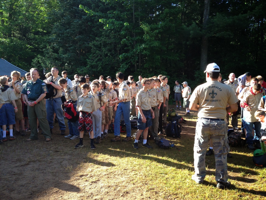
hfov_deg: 55.4
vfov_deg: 42.9
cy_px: 100
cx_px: 133
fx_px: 254
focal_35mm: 33
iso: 50
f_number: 2.4
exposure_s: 1/167
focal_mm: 4.13
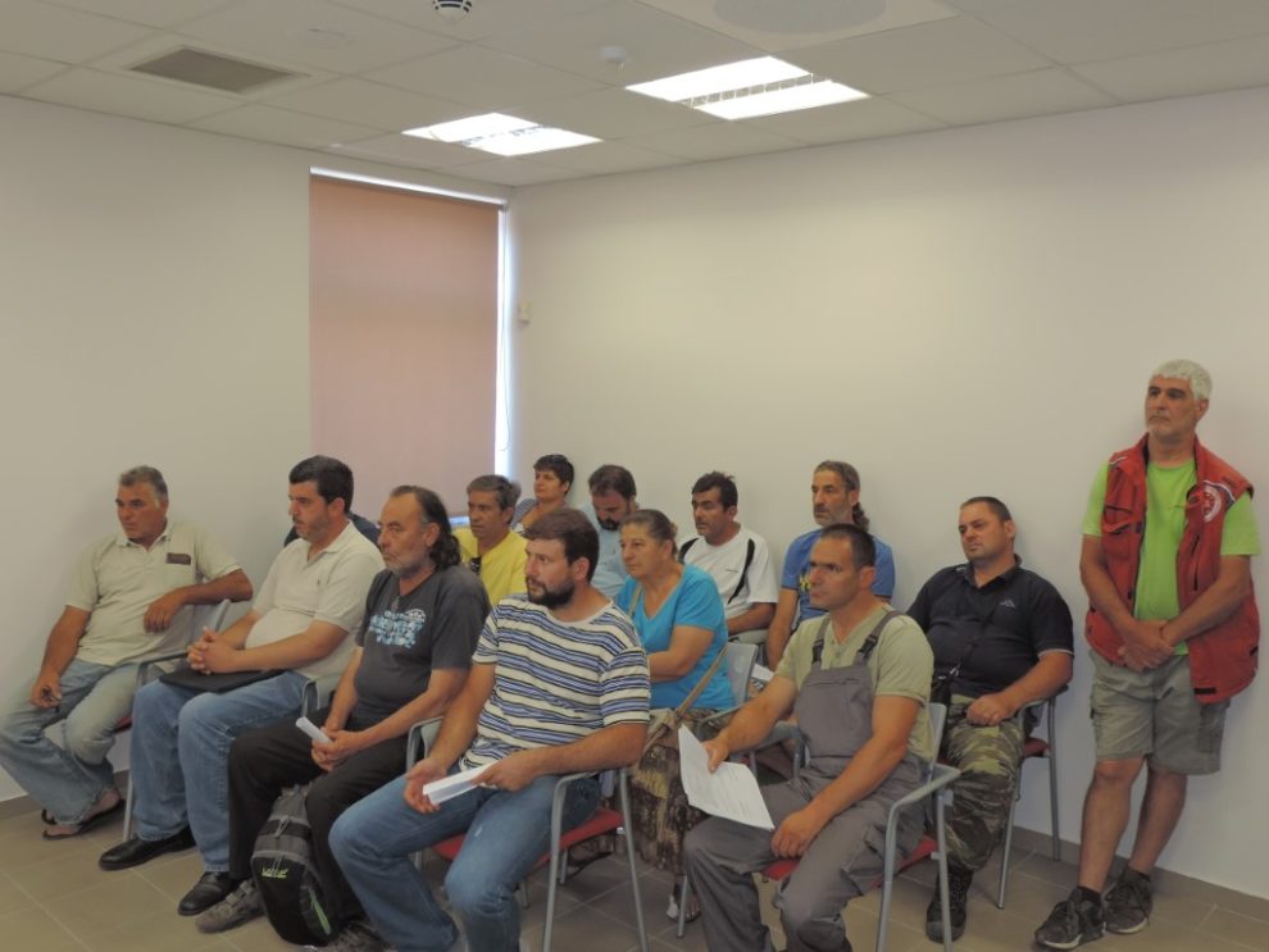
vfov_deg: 46.8
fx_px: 1100
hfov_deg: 60.0
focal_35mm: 30
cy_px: 476
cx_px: 634
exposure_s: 1/40
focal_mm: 5.3
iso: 125
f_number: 3.1
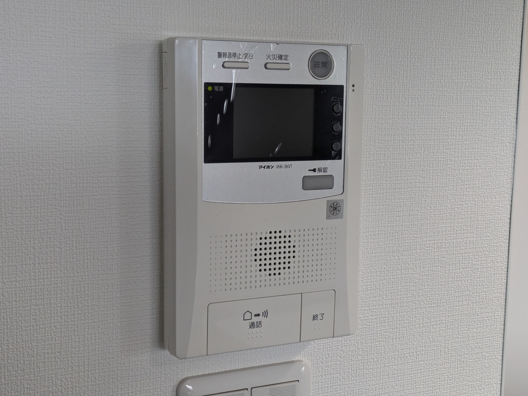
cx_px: 264
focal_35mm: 51
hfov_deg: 37.5
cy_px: 198
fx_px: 778
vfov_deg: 28.6
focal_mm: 5.43
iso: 82
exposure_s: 1/120
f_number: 1.89
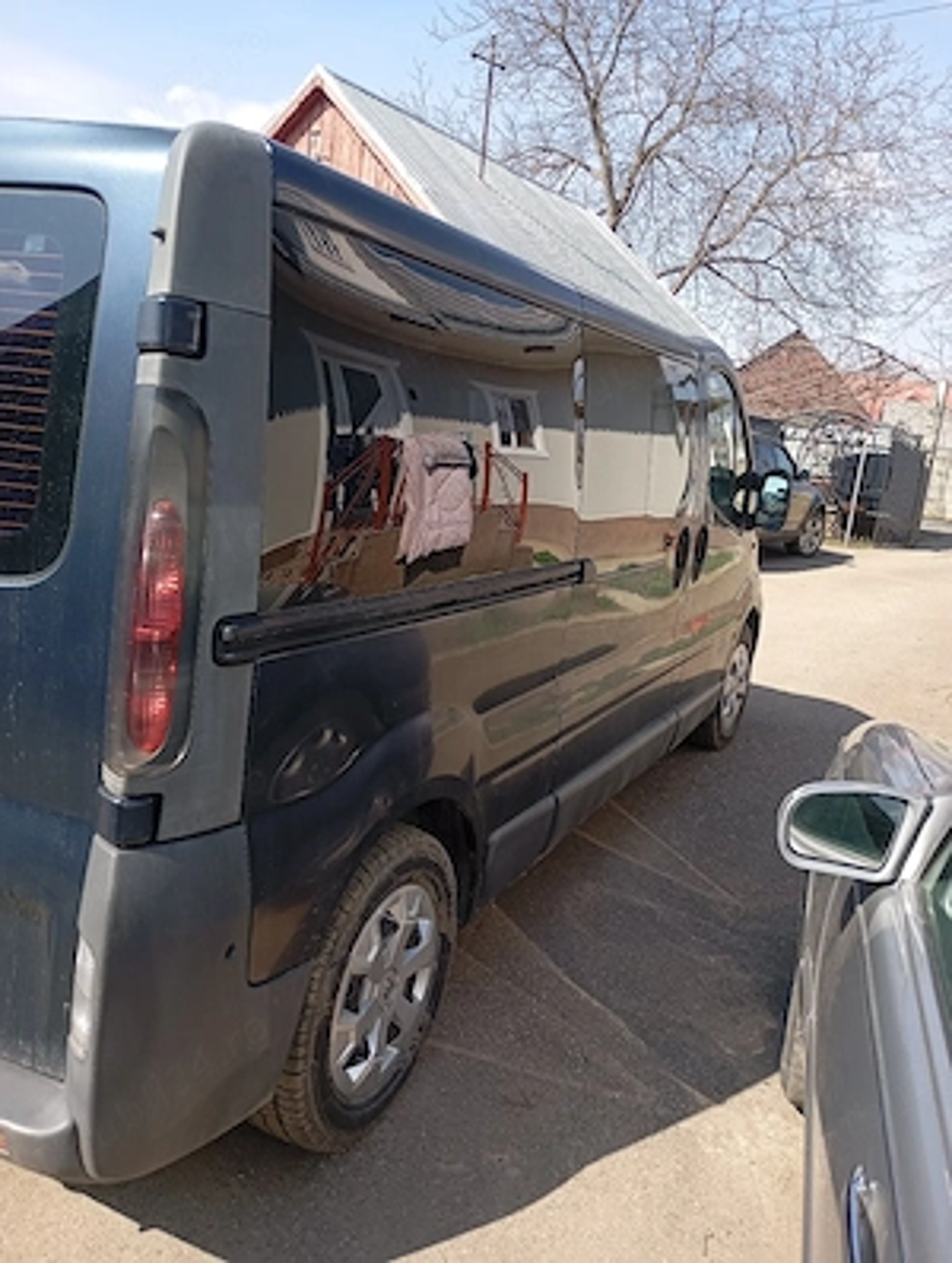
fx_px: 1023
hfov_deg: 49.9
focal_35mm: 28
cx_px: 476
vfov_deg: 63.4
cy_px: 632
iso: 102
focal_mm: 4.27
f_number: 1.8
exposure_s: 1/286
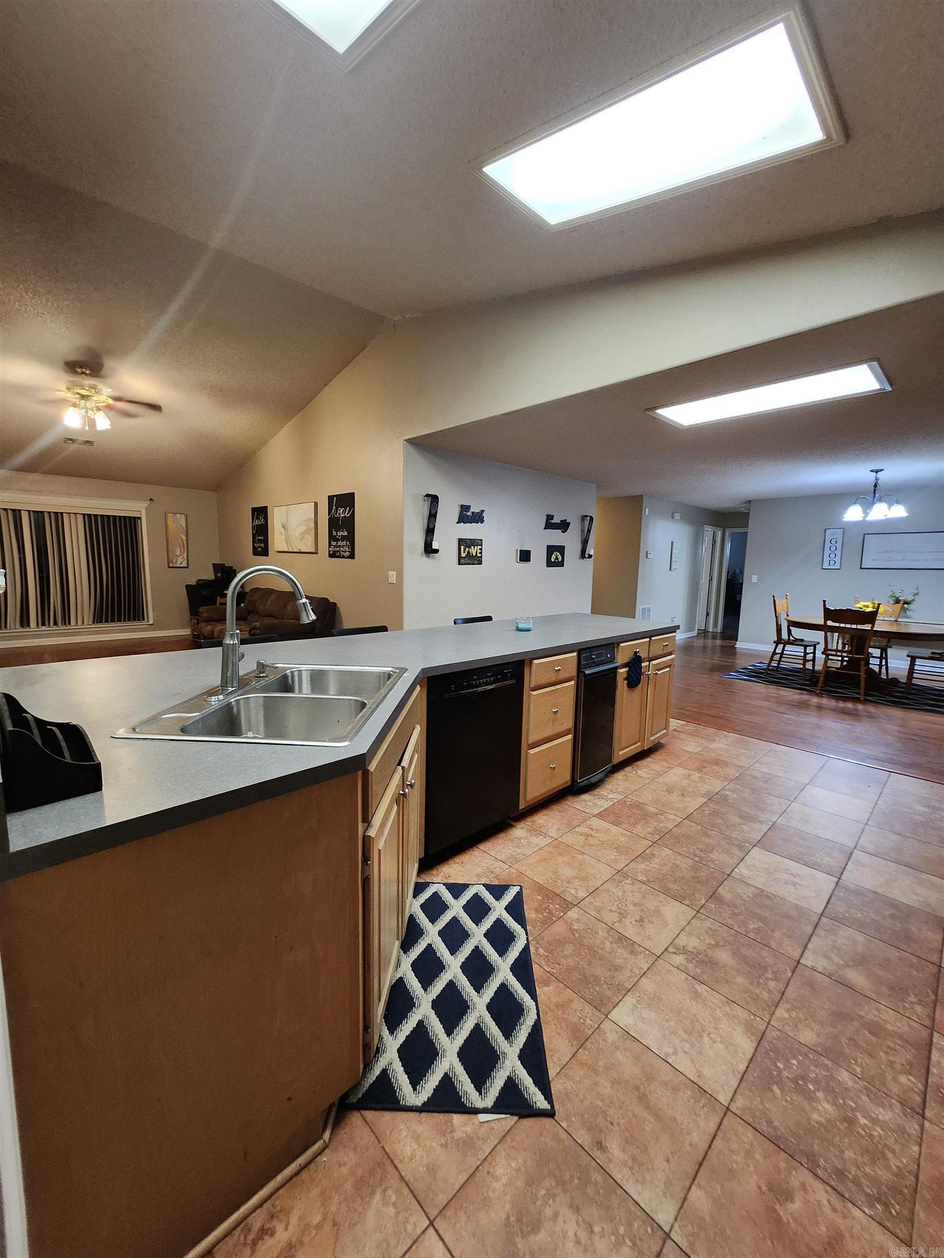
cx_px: 472
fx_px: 473
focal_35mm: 13
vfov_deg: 106.2
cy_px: 629
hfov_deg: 89.9
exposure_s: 1/30
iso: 400
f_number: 2.2
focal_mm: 1.74
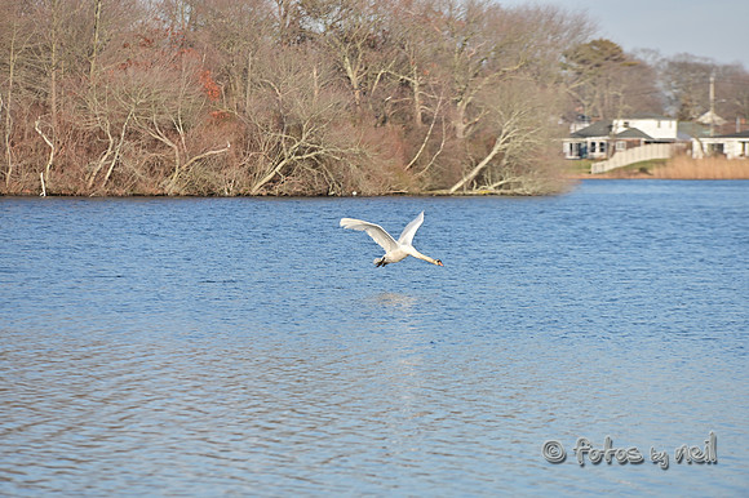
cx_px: 374
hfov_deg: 11.1
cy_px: 249
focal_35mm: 185
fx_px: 3847
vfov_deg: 7.4
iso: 100
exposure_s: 1/800
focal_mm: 185
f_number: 5
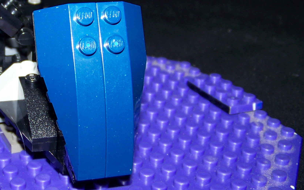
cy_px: 63
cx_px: 25
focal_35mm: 71
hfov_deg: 27.8
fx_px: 588
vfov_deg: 18.3
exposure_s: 1/30
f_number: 2.8
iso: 64
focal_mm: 5.85
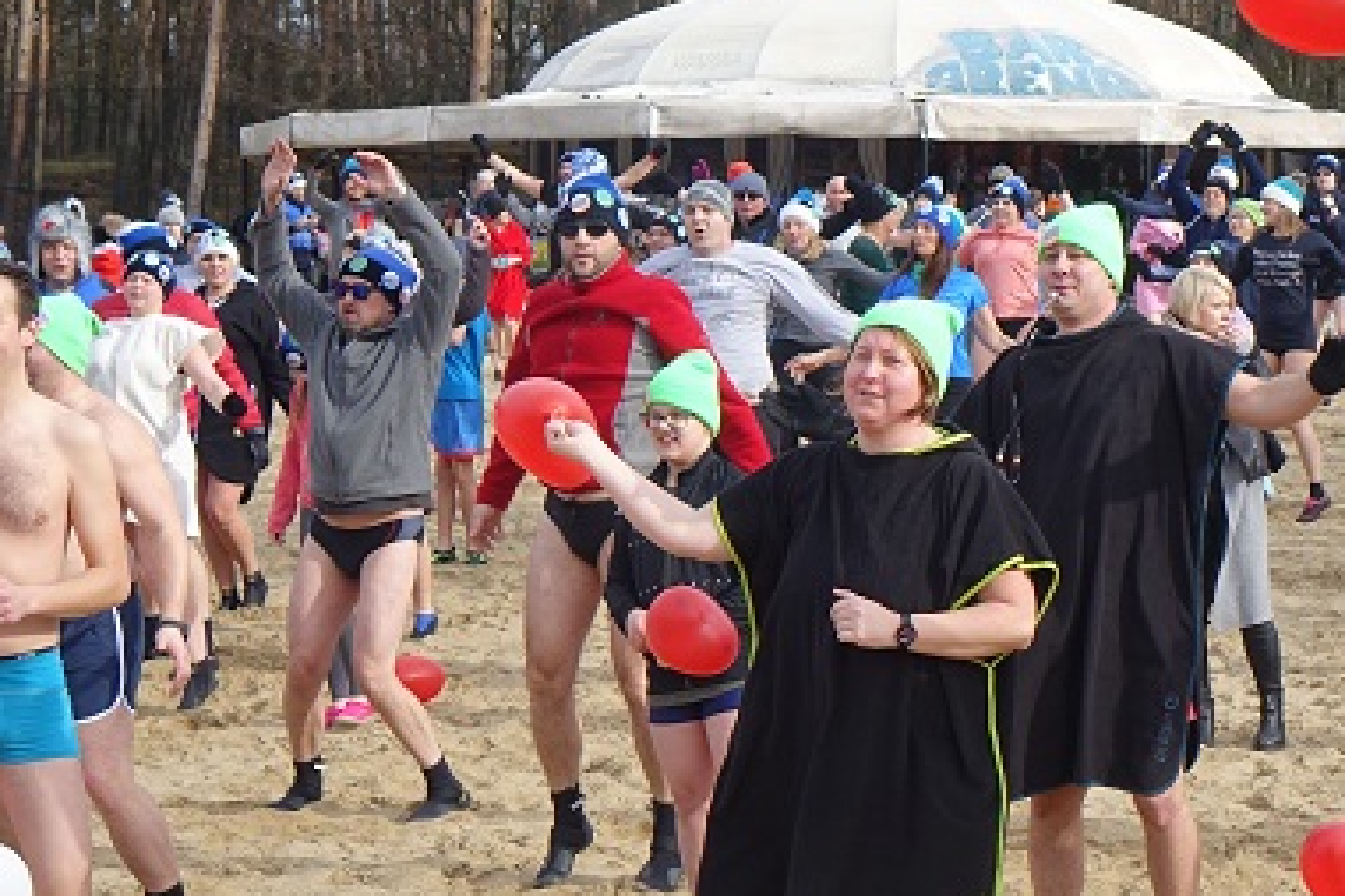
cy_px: 492
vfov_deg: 13.3
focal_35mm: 103
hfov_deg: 19.5
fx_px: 3848
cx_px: 1207
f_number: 4
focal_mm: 17.83
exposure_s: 1/500
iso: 125
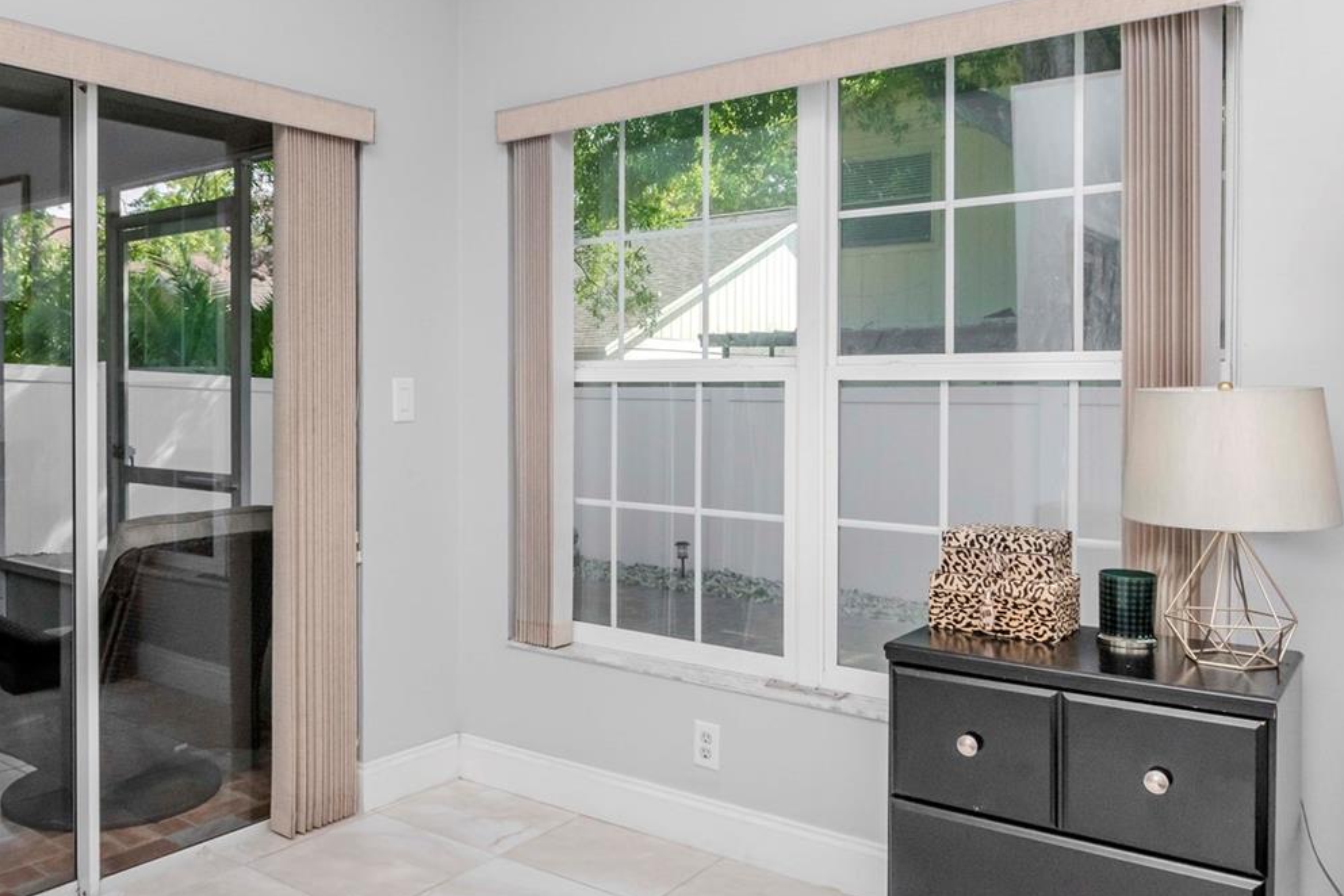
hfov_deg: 62.9
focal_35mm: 29
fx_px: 1083
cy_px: 388
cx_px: 518
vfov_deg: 44.9
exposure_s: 1/200
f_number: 11
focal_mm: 12
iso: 800
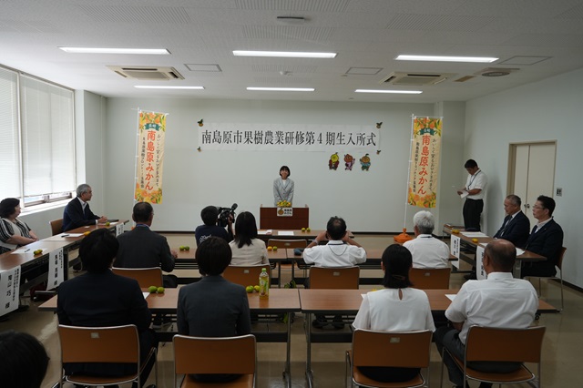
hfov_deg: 67.4
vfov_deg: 47.9
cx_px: 292
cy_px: 194
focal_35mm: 27
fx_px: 437
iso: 320
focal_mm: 18
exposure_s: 1/160
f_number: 4
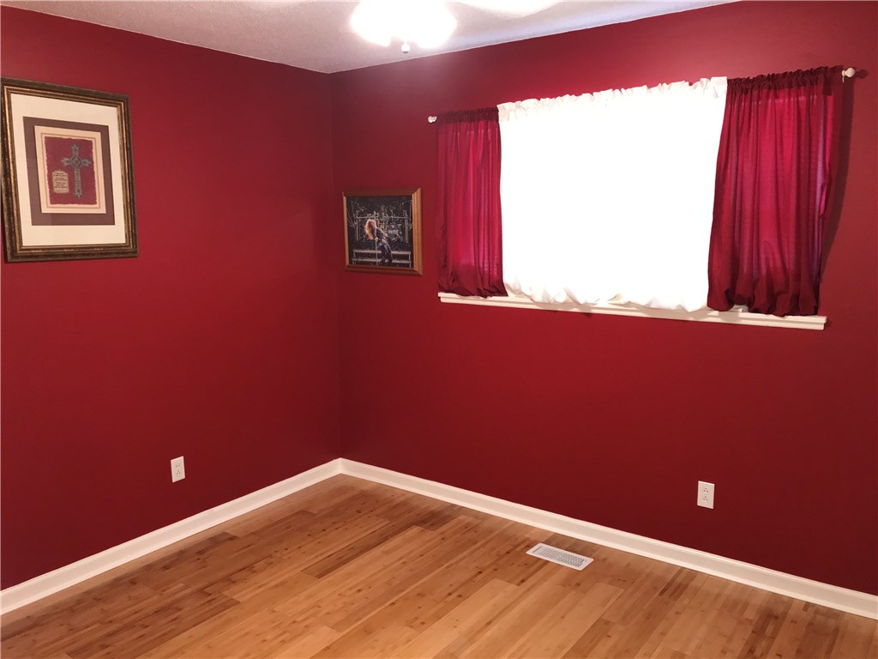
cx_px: 439
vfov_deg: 49.7
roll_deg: +0.5
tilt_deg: -9.4
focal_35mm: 28
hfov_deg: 63.4
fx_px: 710
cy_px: 330
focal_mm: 3.99
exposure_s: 1/30
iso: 125
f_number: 1.8
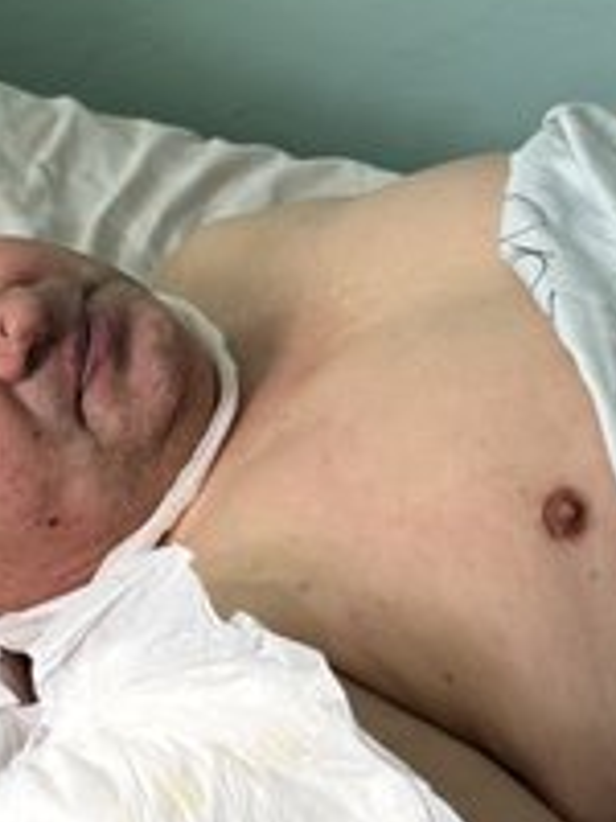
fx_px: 2278
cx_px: 78
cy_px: 432
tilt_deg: -35.3
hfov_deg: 15.3
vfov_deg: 20.4
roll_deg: +1.7
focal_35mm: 96
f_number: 1.78
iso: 160
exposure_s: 1/60
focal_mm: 6.76
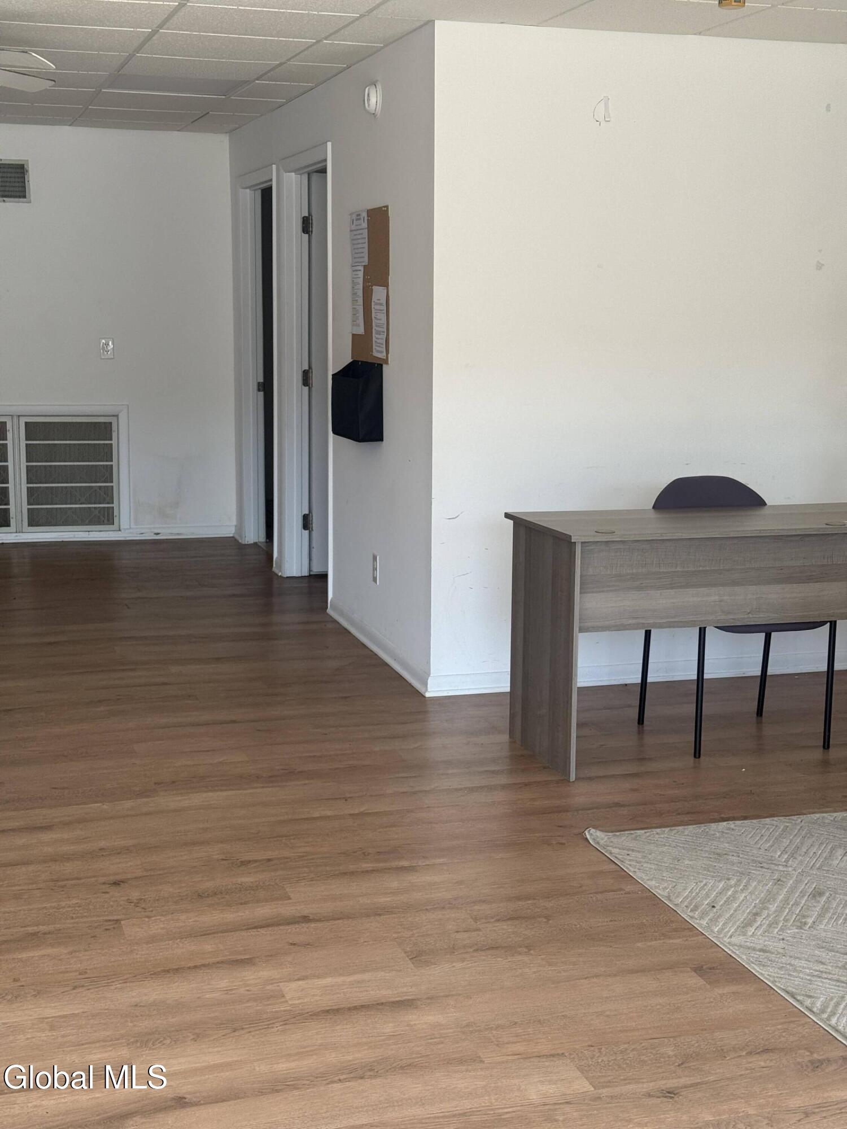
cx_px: 424
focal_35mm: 48
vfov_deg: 39.7
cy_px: 564
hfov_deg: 30.3
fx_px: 1566
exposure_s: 1/346
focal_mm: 6.76
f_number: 1.78
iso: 64
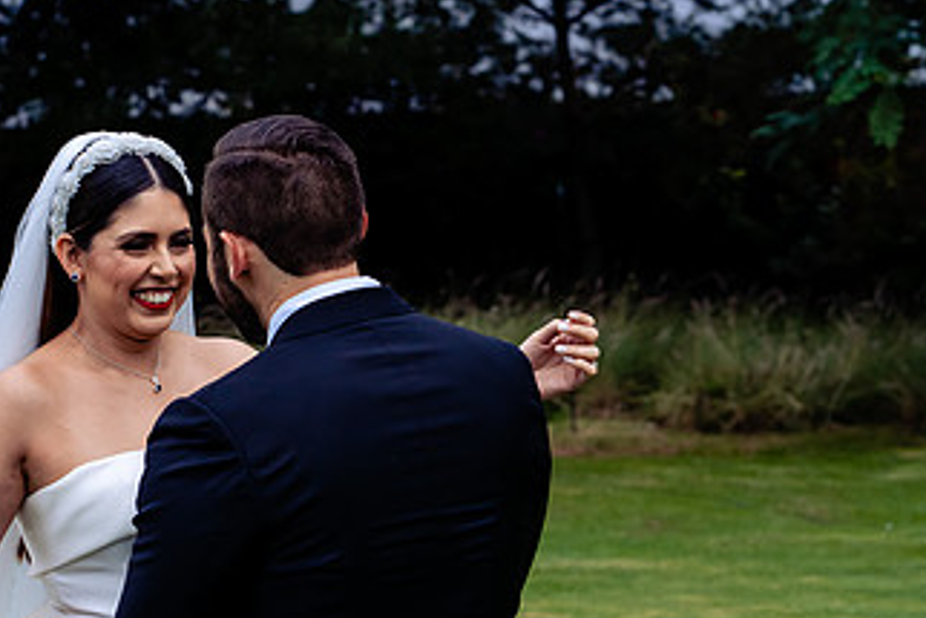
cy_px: 433
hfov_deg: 13.4
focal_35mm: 153
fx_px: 3937
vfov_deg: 9.0
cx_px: 328
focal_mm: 85
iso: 640
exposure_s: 1/640
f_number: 6.3
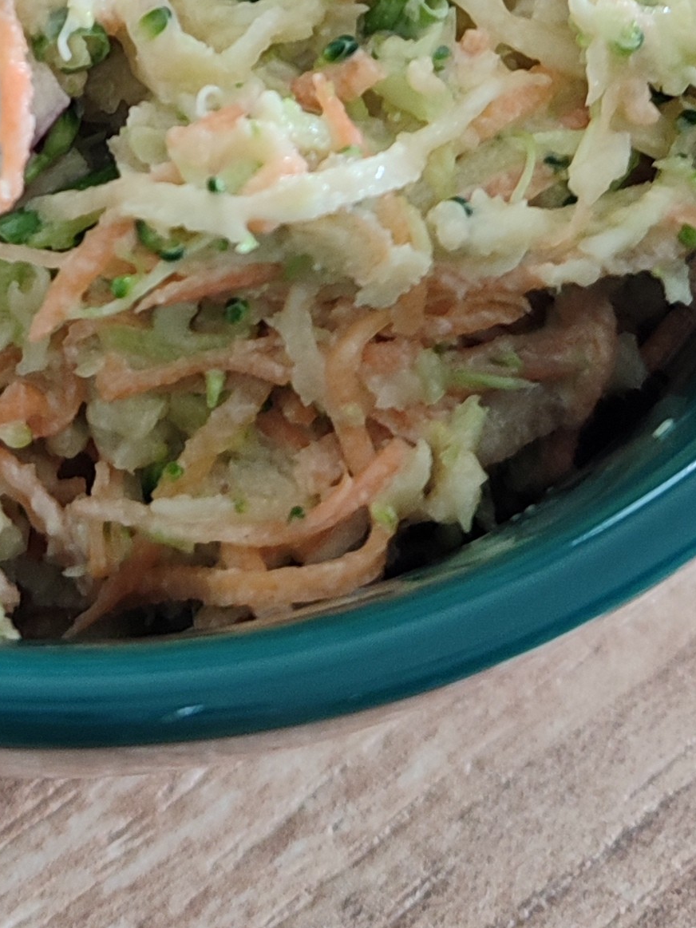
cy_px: -211
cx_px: 49
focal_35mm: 86
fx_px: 2306
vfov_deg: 21.1
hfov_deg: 16.9
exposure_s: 1/25
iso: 583
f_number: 1.89
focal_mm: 5.95
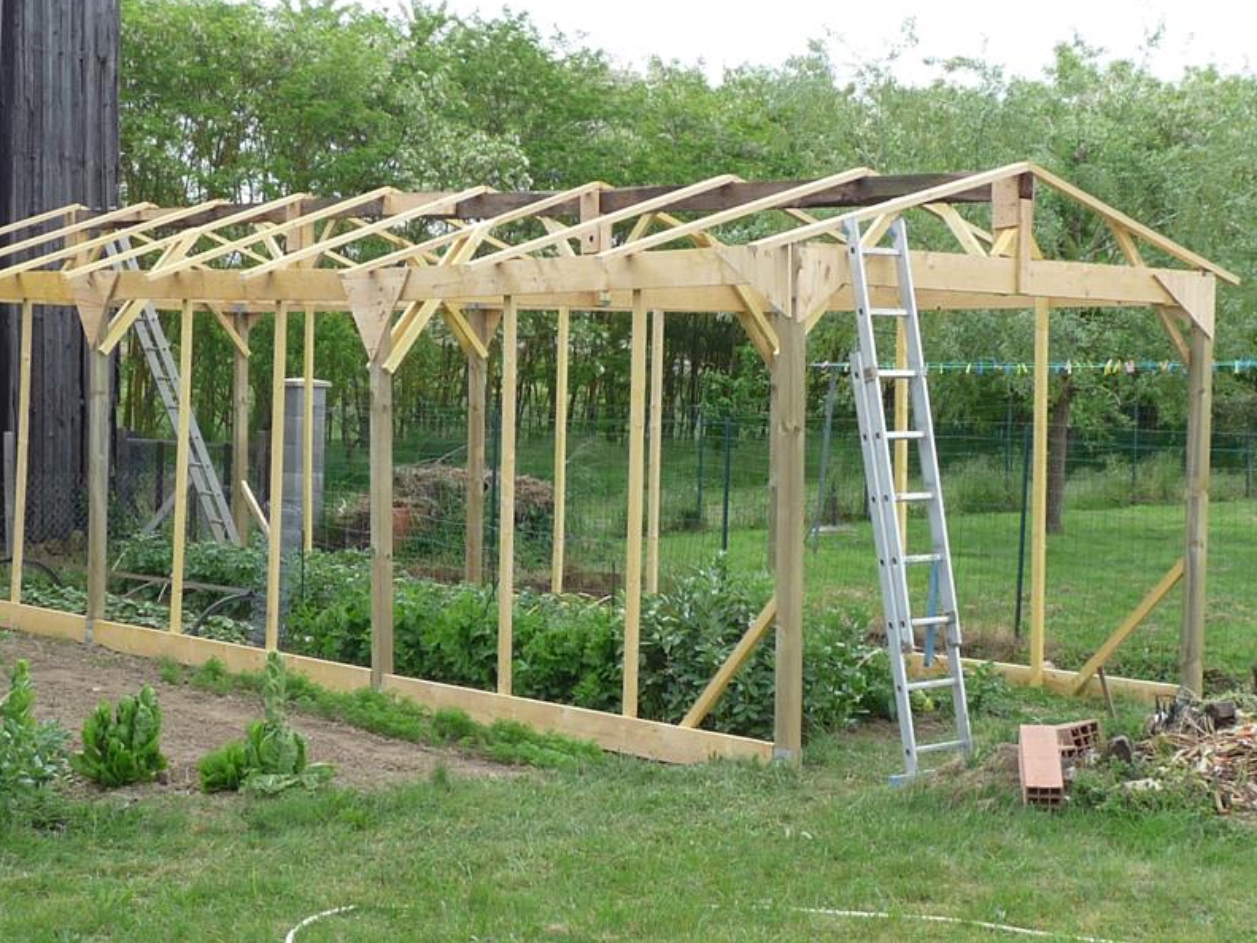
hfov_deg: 29.4
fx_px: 2396
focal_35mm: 66
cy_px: 490
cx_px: 545
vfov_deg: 22.2
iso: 100
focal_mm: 5.1
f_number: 4
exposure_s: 1/125
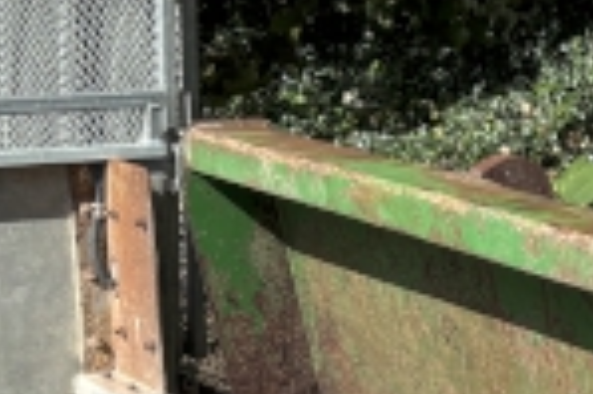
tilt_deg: -19.2
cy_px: 665
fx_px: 2386
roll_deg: +2.6
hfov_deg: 13.9
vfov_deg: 9.1
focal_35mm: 145
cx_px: 629
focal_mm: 5.96
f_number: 1.6
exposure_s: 1/2778
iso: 50
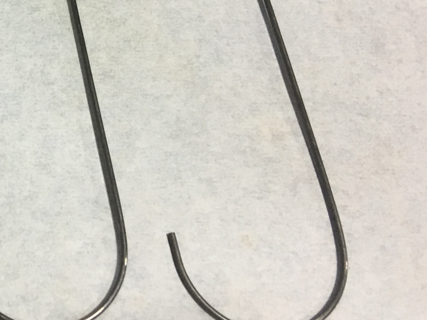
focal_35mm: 79
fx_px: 974
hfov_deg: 22.1
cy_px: 21
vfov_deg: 18.3
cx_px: -131
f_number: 2.2
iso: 25
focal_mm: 4.15
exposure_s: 1/15
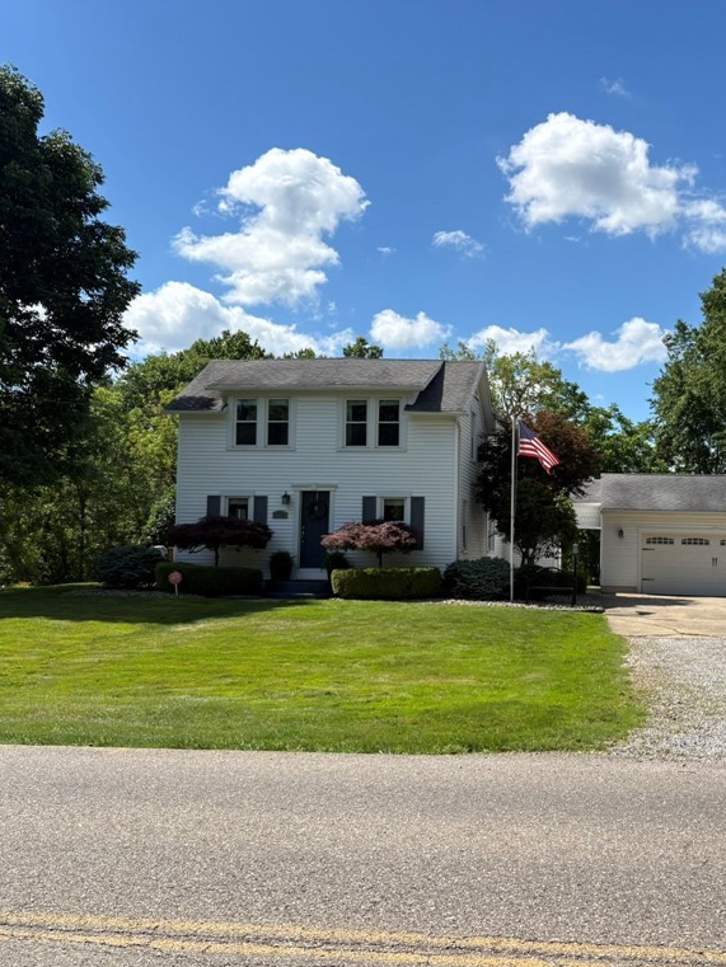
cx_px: 502
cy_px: 482
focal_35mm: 35
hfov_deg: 40.1
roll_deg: -0.6
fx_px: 978
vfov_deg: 52.6
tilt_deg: +4.1
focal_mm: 5.96
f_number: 1.6
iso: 50
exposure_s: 1/4329
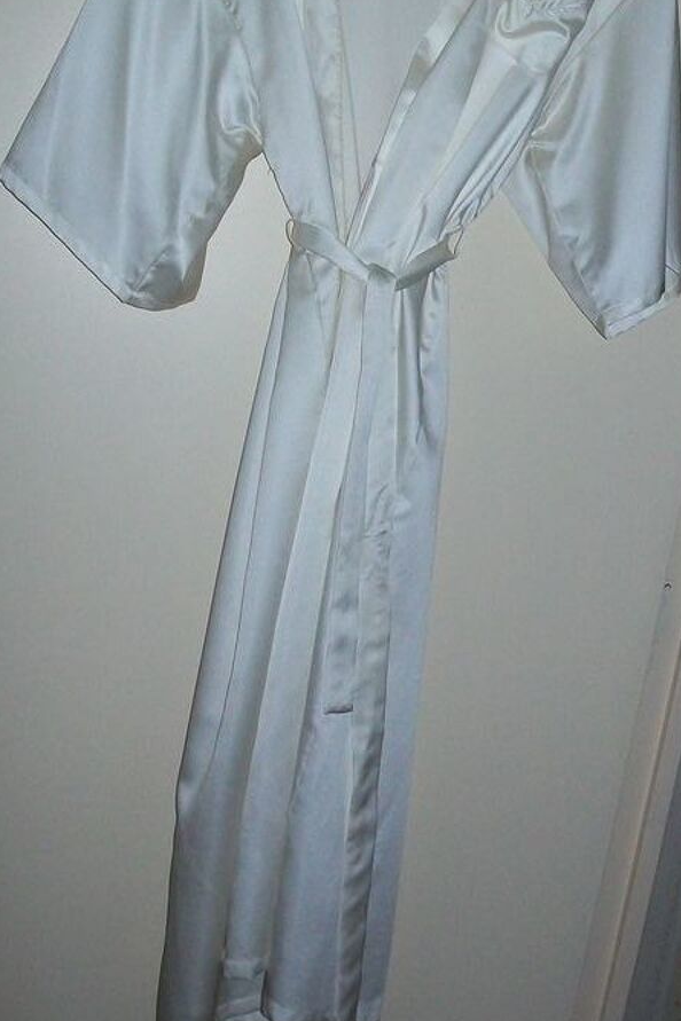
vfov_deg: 35.2
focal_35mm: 56
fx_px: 1589
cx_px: 440
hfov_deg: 24.1
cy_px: 328
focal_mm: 6
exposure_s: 1/60
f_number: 2.7
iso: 160
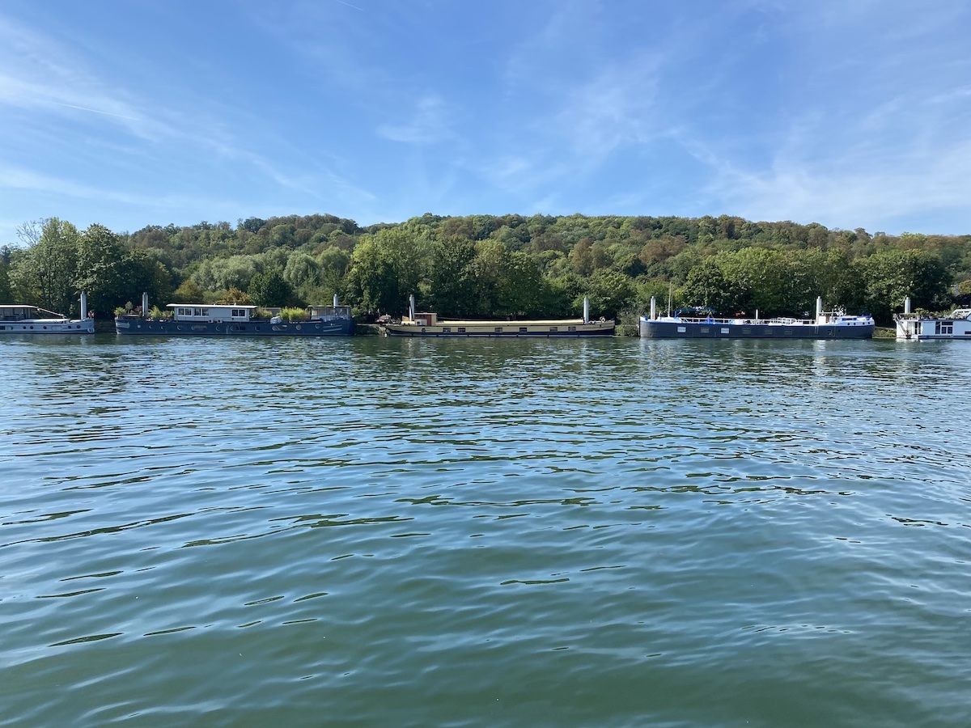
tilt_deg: -1.9
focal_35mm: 26
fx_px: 729
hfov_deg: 67.3
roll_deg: -0.1
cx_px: 486
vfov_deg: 53.1
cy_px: 364
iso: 32
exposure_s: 1/2268
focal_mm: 4.25
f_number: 1.8
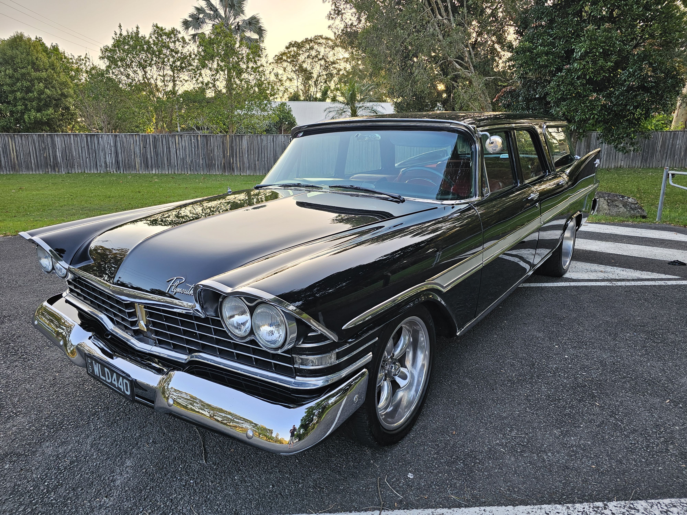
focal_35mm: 23
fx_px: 456
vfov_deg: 58.9
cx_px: 344
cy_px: 258
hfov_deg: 73.9
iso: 50
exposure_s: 1/180
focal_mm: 6.3
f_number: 1.7
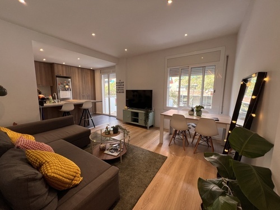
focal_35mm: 13
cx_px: 140
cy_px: 105
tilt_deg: -8.1
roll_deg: +0.1
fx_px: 105
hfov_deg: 106.2
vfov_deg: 89.9
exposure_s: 1/99
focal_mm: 1.57
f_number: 1.8
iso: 100
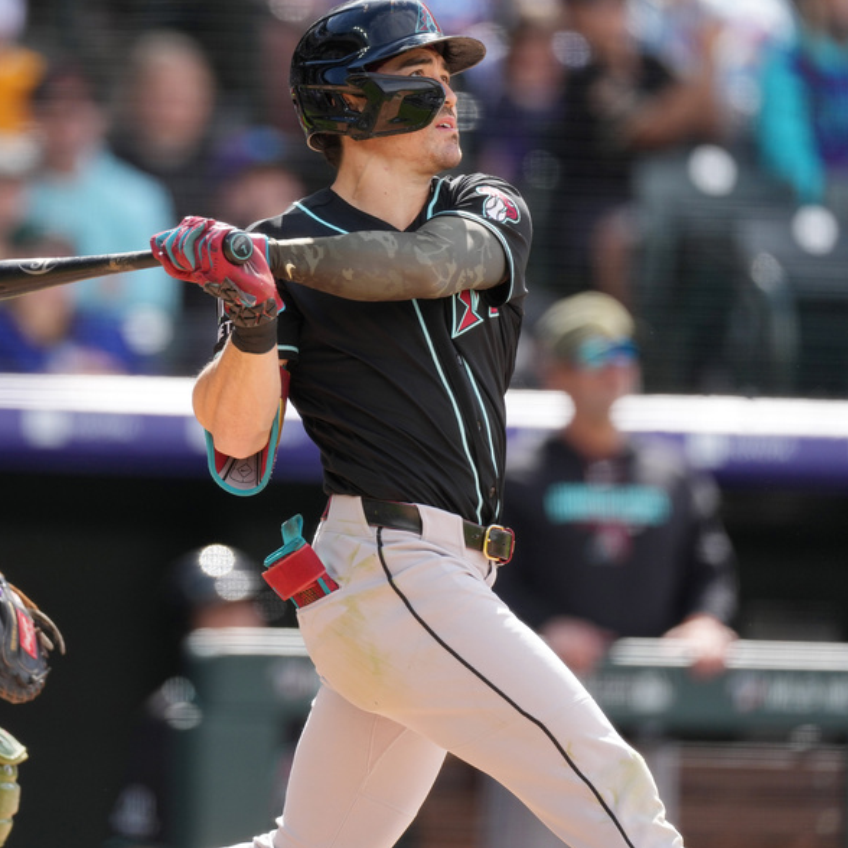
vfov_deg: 2.0
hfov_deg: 2.0
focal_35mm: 888
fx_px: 24611
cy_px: 368
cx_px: 257
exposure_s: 1/1250
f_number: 4
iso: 400
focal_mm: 600
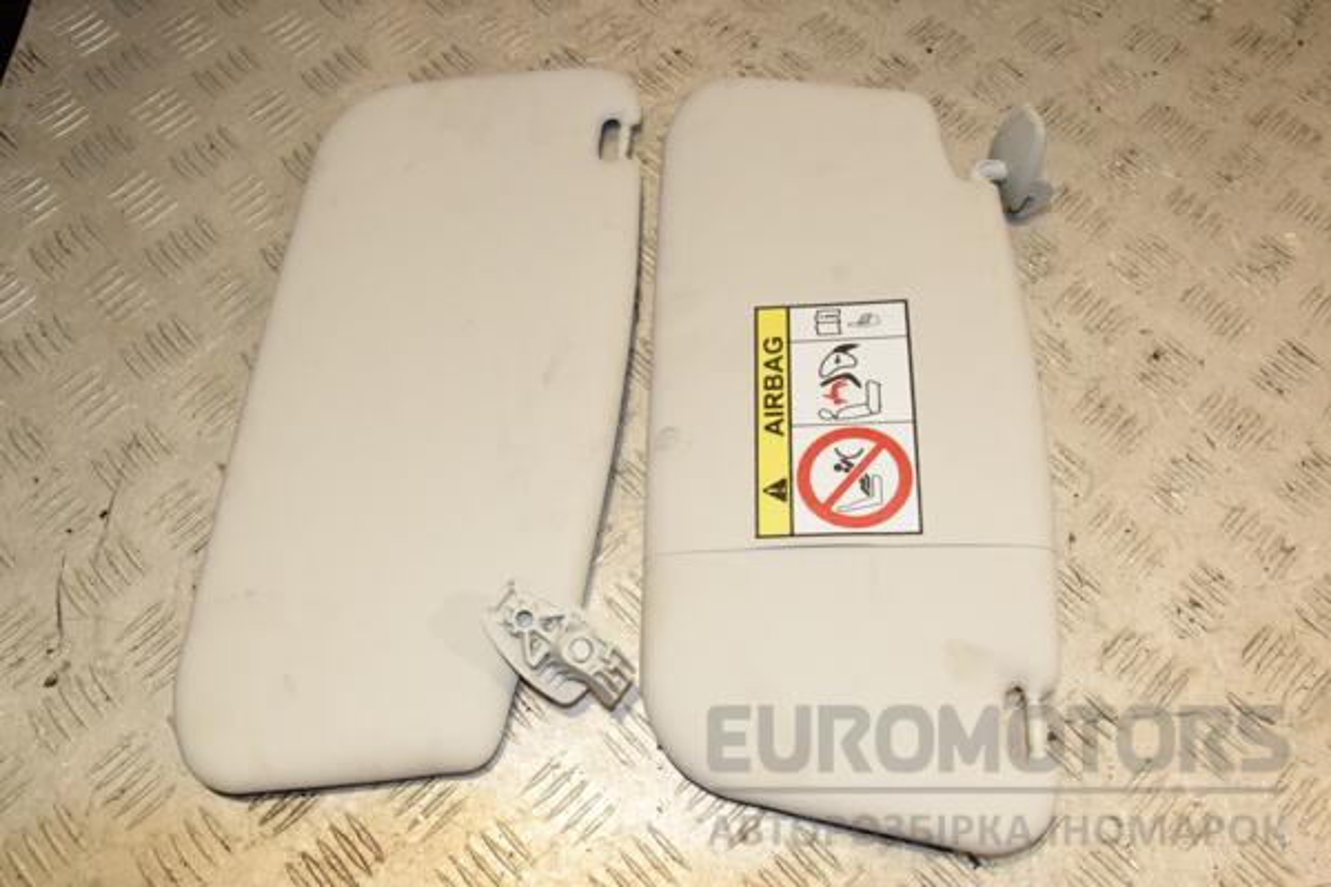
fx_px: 1165
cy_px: 444
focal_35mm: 32
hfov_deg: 59.5
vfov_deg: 41.7
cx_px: 666
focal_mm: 21
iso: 800
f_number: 9
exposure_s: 1/200
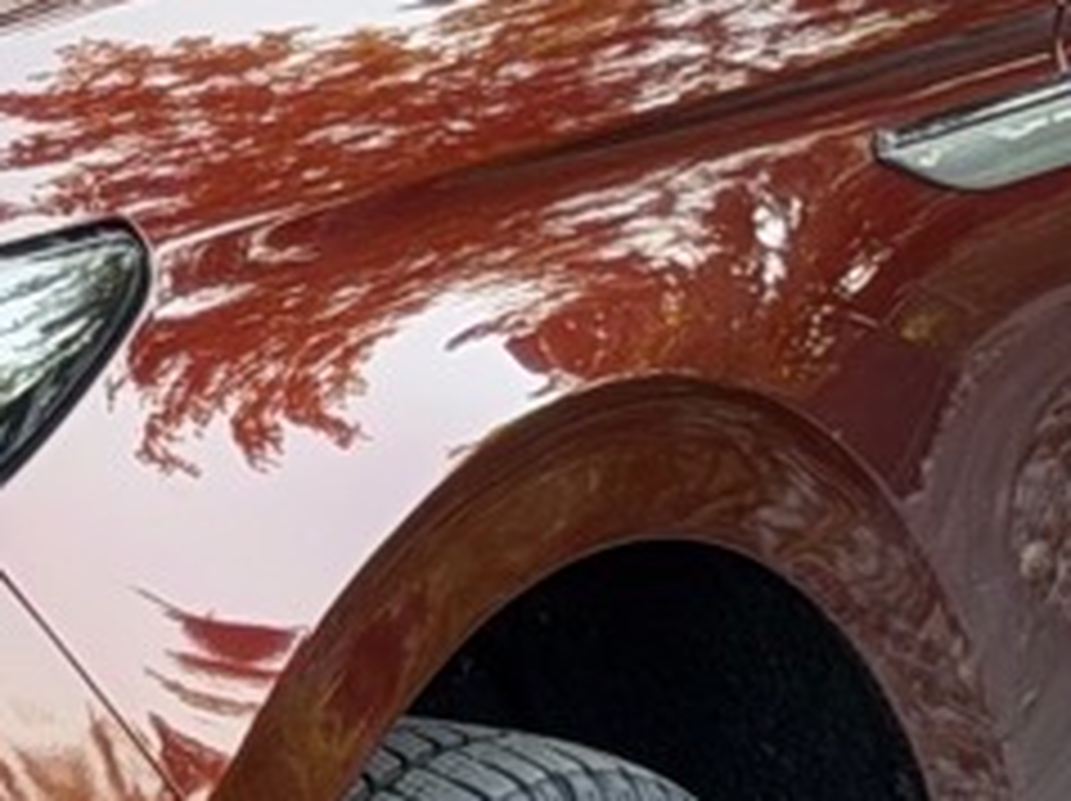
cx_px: -108
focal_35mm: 323
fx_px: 9983
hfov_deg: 6.1
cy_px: 346
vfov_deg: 4.6
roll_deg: -2.2
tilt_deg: -7.6
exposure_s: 1/216
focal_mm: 6.76
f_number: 1.78
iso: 64
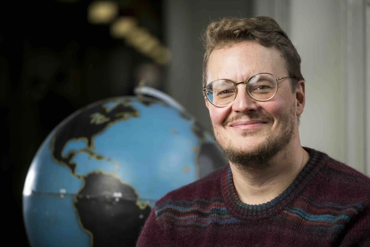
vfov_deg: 13.0
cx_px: 185
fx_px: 1079
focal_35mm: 105
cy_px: 124
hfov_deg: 19.5
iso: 64
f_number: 2.8
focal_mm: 105
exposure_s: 1/200
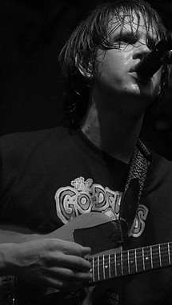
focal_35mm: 167
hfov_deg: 7.2
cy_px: 153
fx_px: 1353
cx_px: 218
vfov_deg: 12.9
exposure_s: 1/320
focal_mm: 70
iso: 800
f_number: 3.2
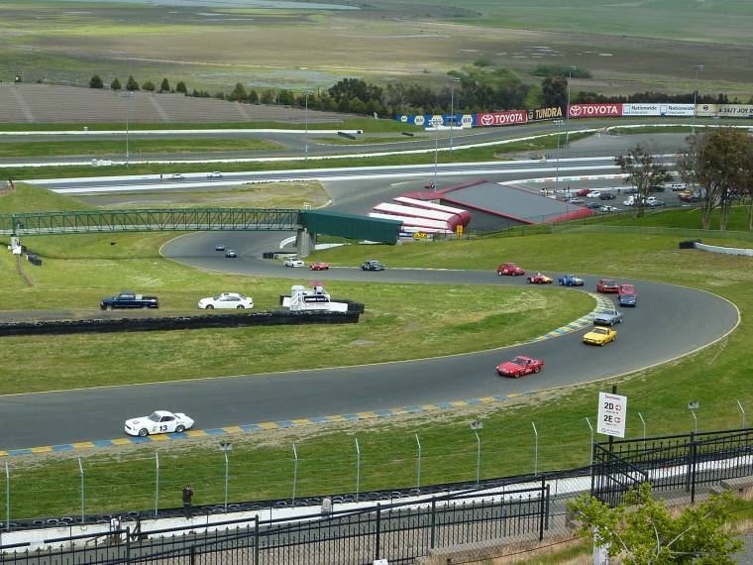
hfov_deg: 28.2
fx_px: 1501
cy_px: 282
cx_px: 376
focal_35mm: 69
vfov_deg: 21.3
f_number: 4.5
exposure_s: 1/500
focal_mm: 7.9
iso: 80
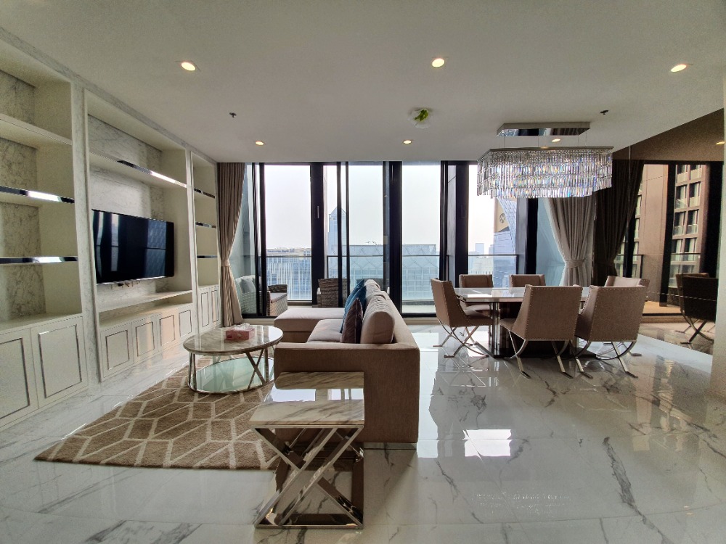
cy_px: 272
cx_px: 363
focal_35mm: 13
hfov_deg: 106.2
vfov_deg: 89.9
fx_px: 273
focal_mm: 1.8
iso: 50
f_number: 2.2
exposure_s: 1/194
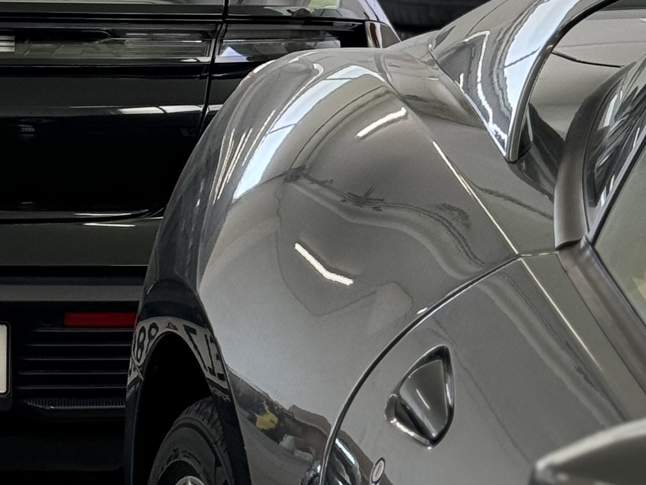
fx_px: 3154
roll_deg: -0.5
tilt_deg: -8.7
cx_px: -138
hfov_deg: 11.5
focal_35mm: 169
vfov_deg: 8.8
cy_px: 178
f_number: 1.78
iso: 100
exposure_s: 1/101
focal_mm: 6.76
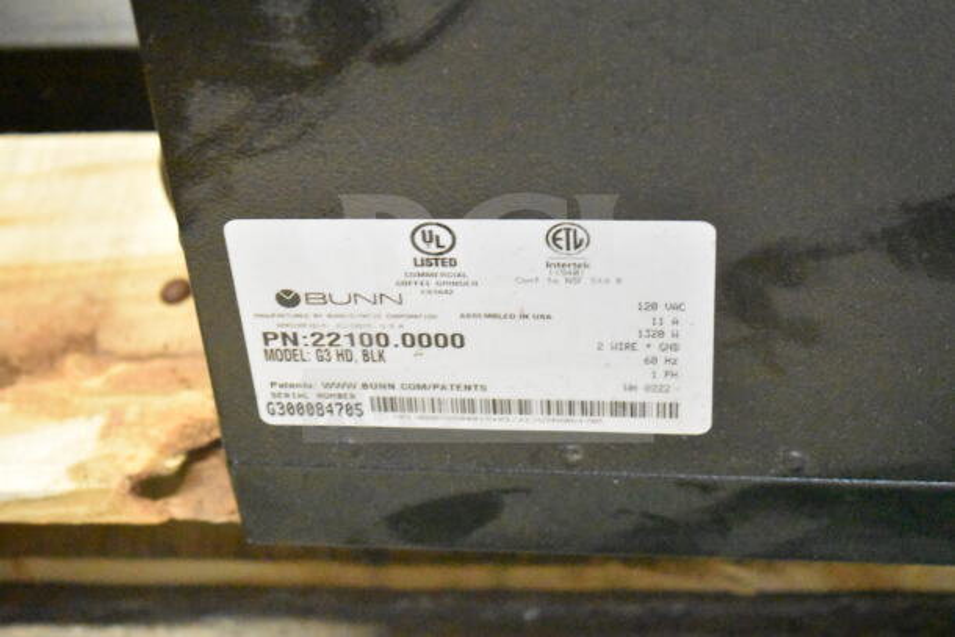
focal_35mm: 82
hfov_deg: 24.6
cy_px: 318
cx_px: 478
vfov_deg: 16.6
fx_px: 2189
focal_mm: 55
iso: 25600
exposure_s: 1/40
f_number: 5.6
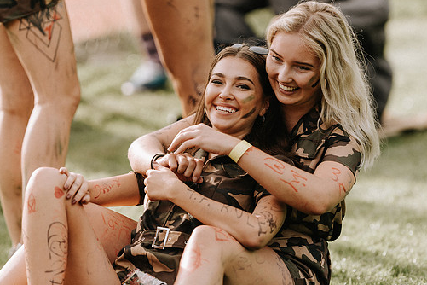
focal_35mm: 276
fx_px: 3273
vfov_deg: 5.0
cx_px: 231
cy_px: 111
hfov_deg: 7.5
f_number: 2
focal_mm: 200
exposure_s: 1/800
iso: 100
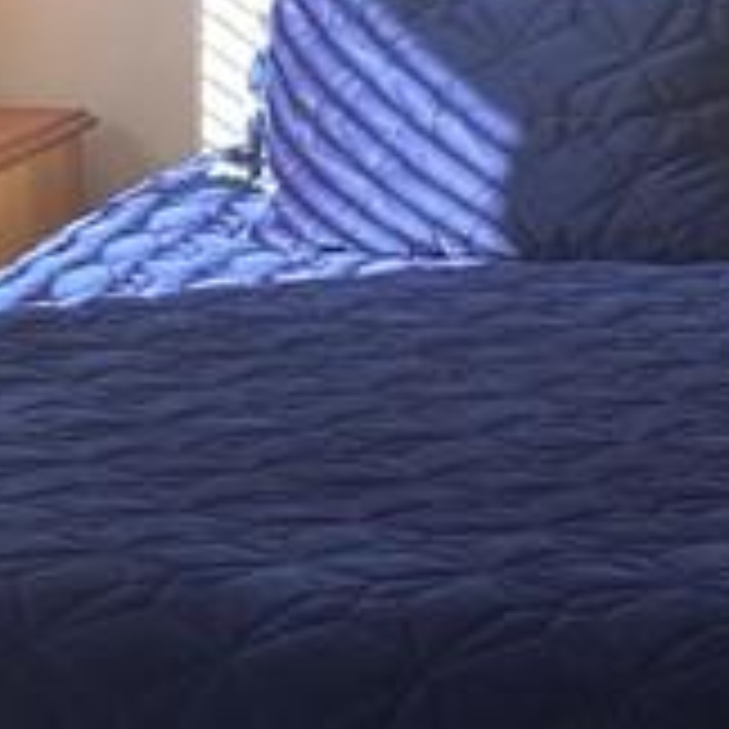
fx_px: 3455
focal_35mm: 145
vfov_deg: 12.0
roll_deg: +1.6
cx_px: 684
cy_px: 81
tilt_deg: -6.1
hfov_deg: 11.9
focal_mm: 4.25
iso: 50
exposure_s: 1/120
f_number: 1.8
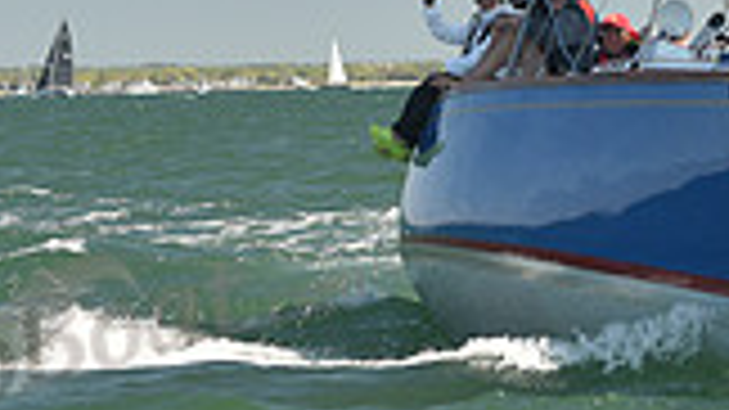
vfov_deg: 3.6
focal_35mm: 338
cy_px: 52
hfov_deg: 6.4
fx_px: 6531
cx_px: 603
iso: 250
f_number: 4
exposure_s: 1/800
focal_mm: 90
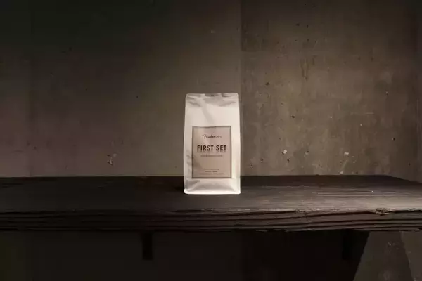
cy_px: 140
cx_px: 211
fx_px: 234
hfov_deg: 84.0
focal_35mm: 20
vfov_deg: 61.9
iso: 2000
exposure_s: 1/160
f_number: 4
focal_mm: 20
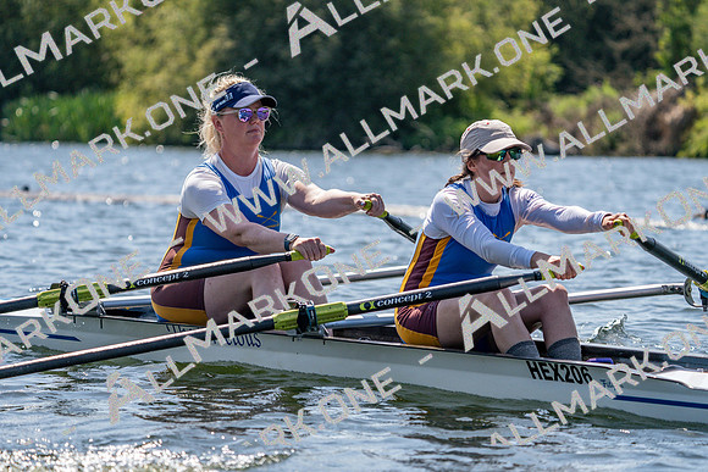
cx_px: 354
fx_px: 3934
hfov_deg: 10.3
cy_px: 236
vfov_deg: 6.9
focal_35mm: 200
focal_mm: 200
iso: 320
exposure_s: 1/2000
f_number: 5.6
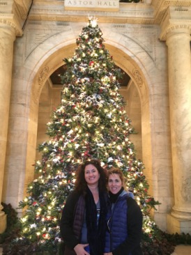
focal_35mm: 29
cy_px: 128
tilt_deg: +10.6
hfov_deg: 48.2
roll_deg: +0.8
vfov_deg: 61.7
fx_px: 214
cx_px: 96
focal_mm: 4.15
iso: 200
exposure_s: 1/15
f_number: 2.2
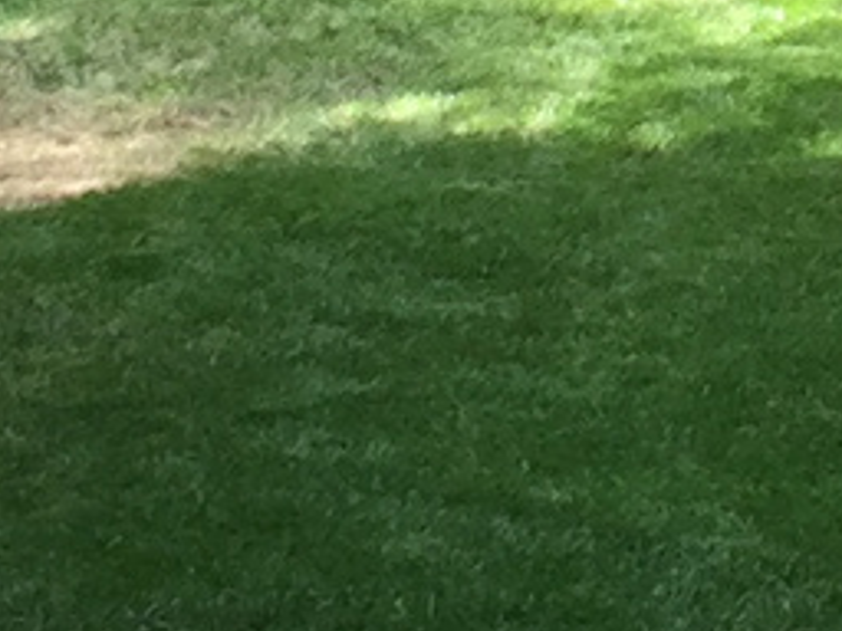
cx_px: 1391
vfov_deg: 6.3
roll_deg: +0.1
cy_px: -506
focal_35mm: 232
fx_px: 5643
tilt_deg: -8.8
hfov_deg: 8.3
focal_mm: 4.15
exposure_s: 1/120
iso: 32
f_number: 2.2
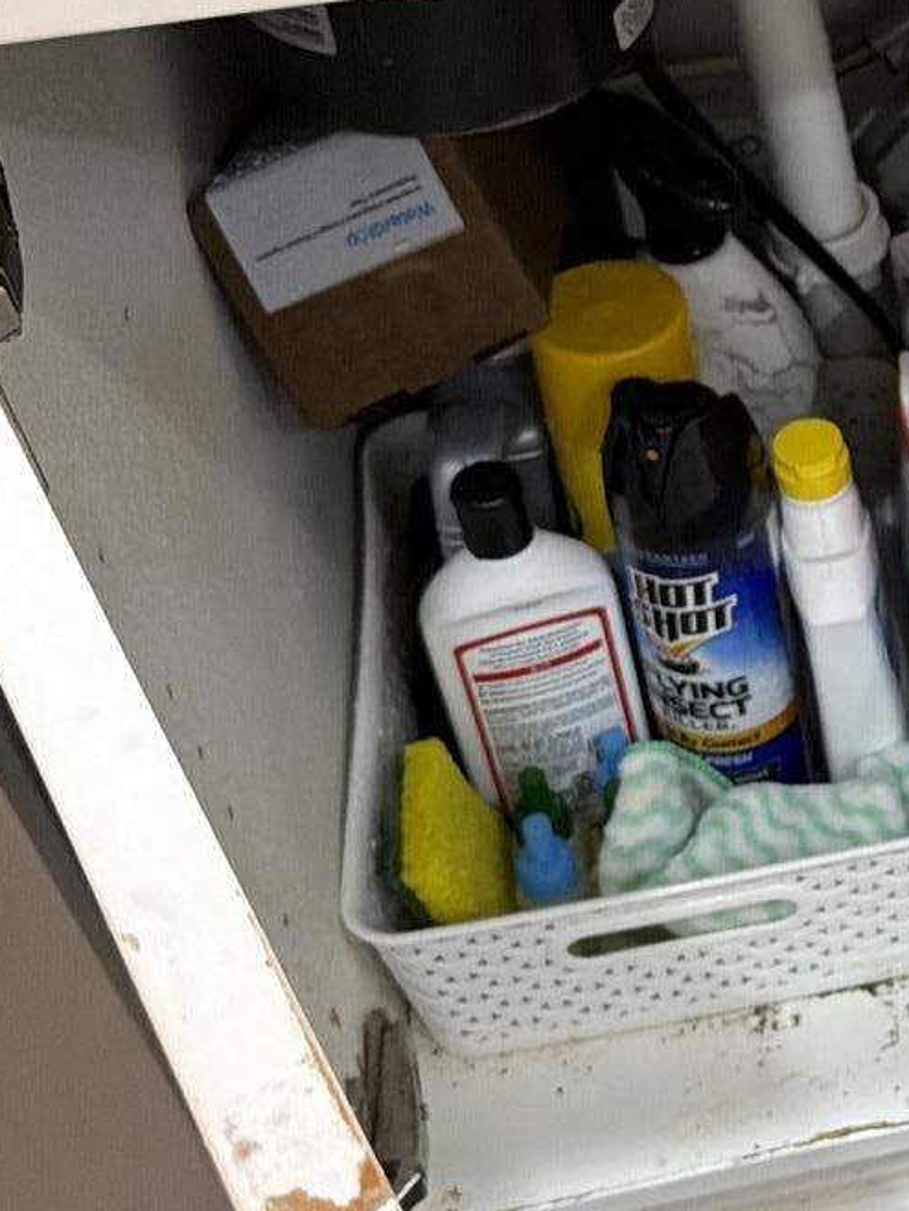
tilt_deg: -45.5
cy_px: 490
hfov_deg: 19.3
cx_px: 1198
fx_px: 2449
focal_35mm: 70
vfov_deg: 27.7
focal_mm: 6.76
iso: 500
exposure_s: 1/120
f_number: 1.78
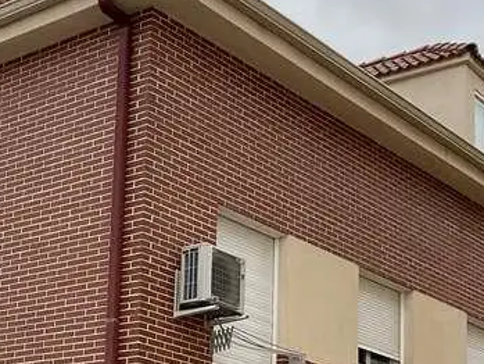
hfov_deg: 22.0
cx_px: -19
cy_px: 402
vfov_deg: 16.8
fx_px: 1189
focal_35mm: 85
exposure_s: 1/335
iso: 16
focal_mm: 3
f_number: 1.8
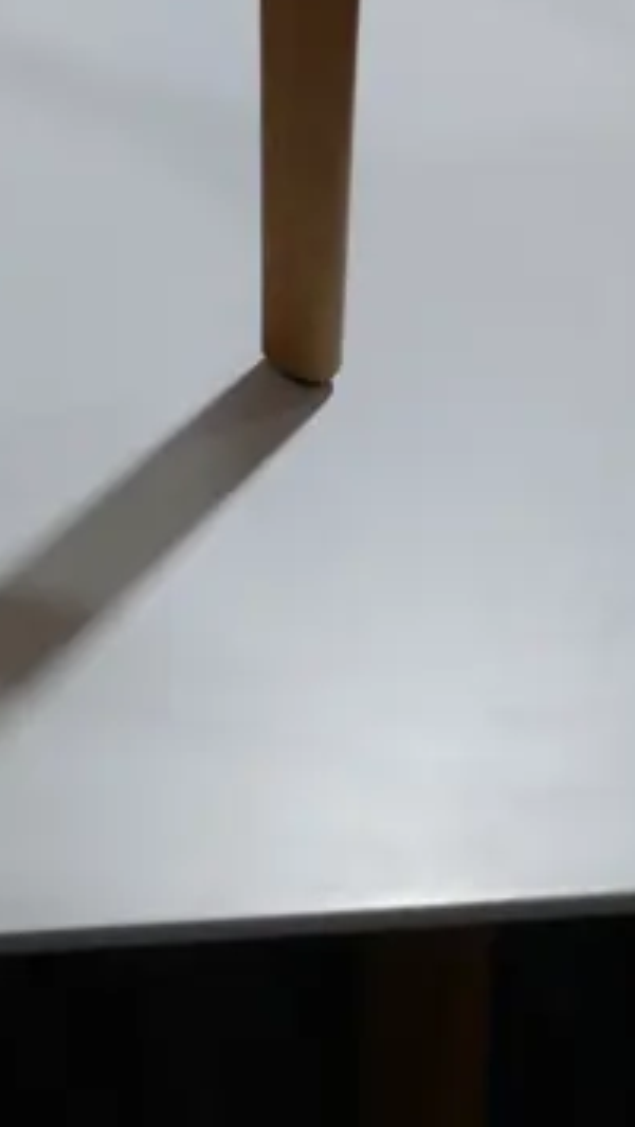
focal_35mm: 88
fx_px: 2631
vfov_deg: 22.1
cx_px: -84
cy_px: -283
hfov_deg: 13.5
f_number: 3.5
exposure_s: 1/125
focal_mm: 14
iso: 200
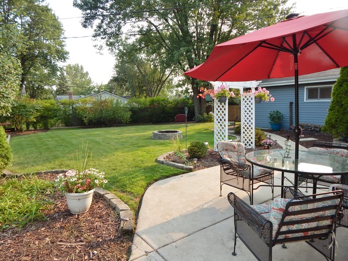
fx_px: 221
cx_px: 174
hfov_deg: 76.4
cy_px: 130
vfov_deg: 61.1
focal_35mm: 22
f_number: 3
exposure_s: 1/320
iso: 125
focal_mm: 4
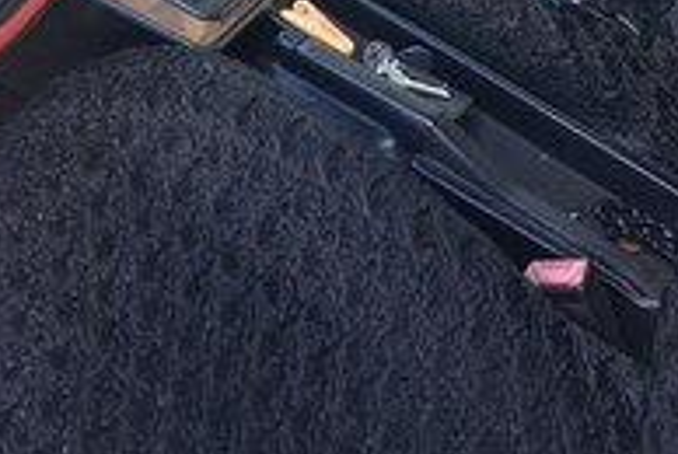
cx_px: 224
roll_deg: -11.5
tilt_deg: -31.5
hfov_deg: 26.1
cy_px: -185
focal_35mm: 77
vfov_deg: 16.5
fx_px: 1452
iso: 50
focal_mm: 4.15
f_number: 2.2
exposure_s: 1/33
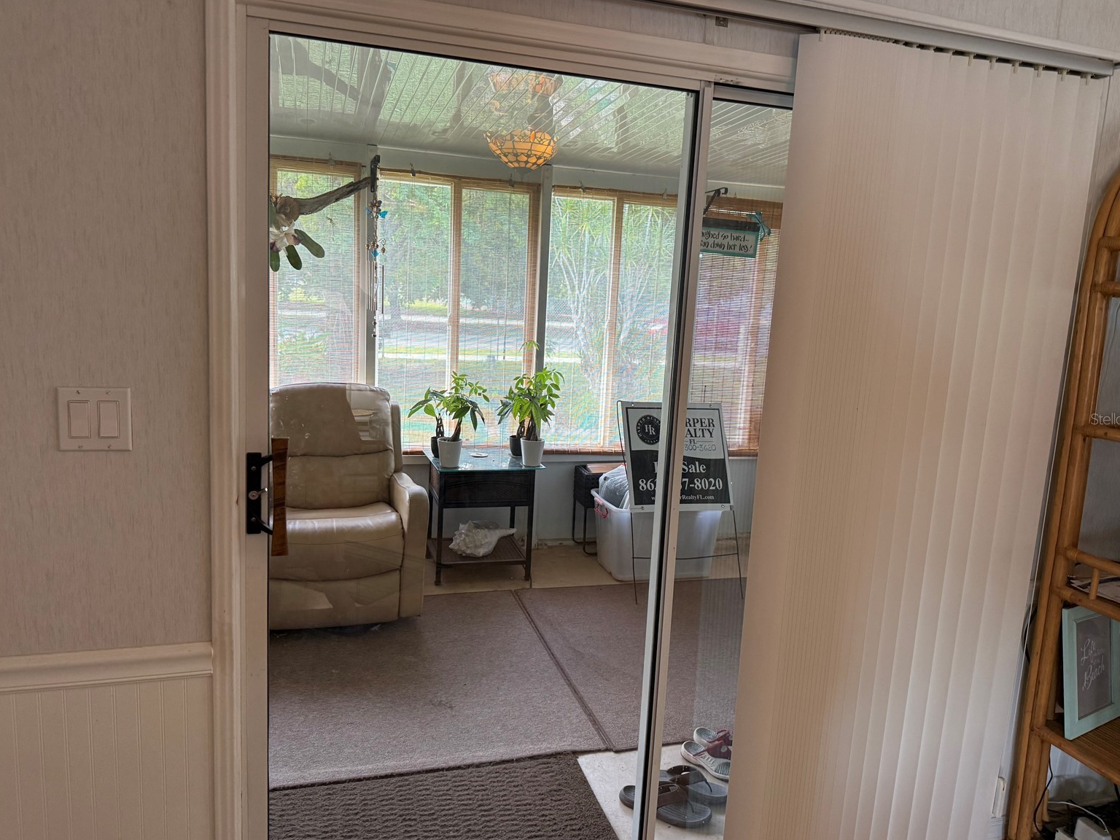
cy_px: 419
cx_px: 576
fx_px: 809
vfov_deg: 54.9
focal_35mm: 25
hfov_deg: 69.4
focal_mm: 6.76
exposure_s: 1/60
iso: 200
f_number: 1.78
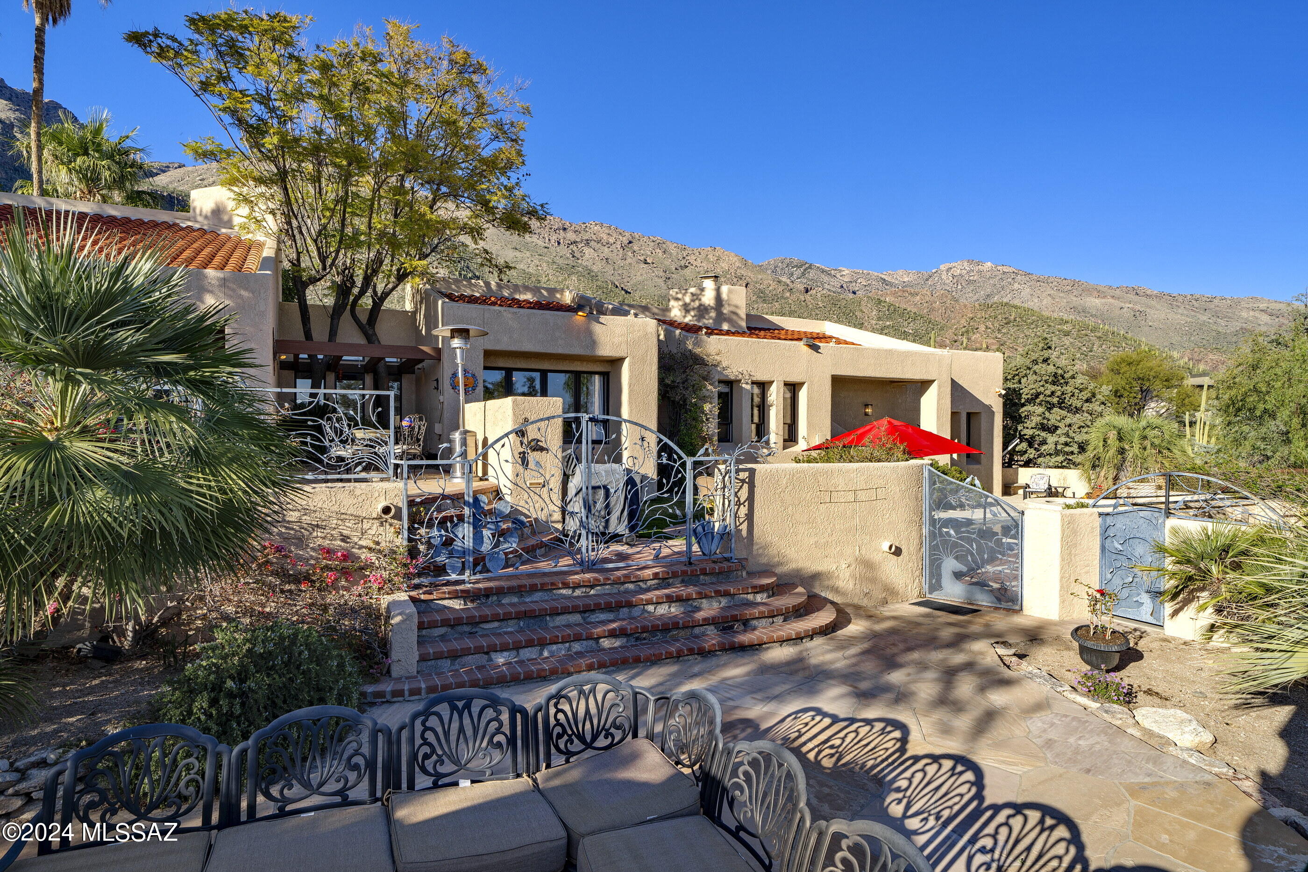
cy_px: 436
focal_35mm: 19
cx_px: 654
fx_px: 690
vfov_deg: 64.5
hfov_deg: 86.9
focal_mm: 19
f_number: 11
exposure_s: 1/80
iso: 100
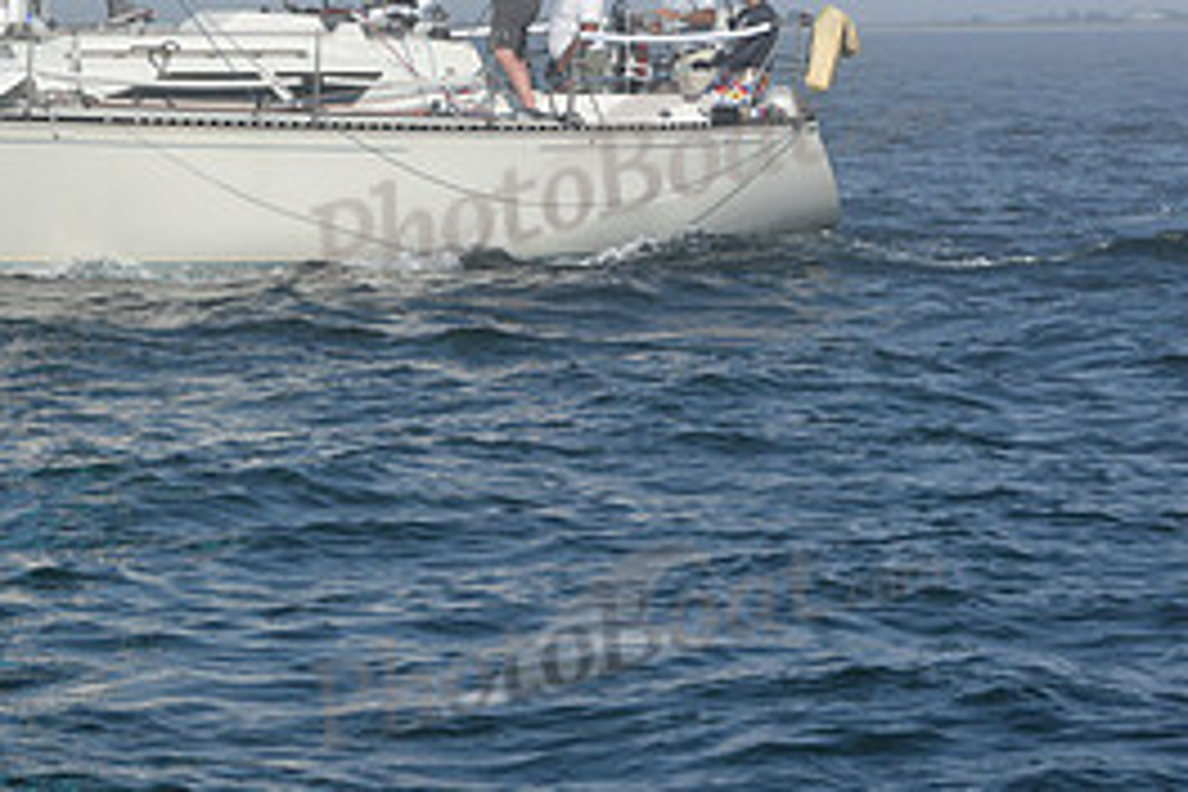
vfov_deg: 8.9
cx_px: 81
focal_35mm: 154
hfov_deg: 13.2
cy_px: 7
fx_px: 5082
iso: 320
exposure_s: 1/1250
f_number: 10
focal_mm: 70
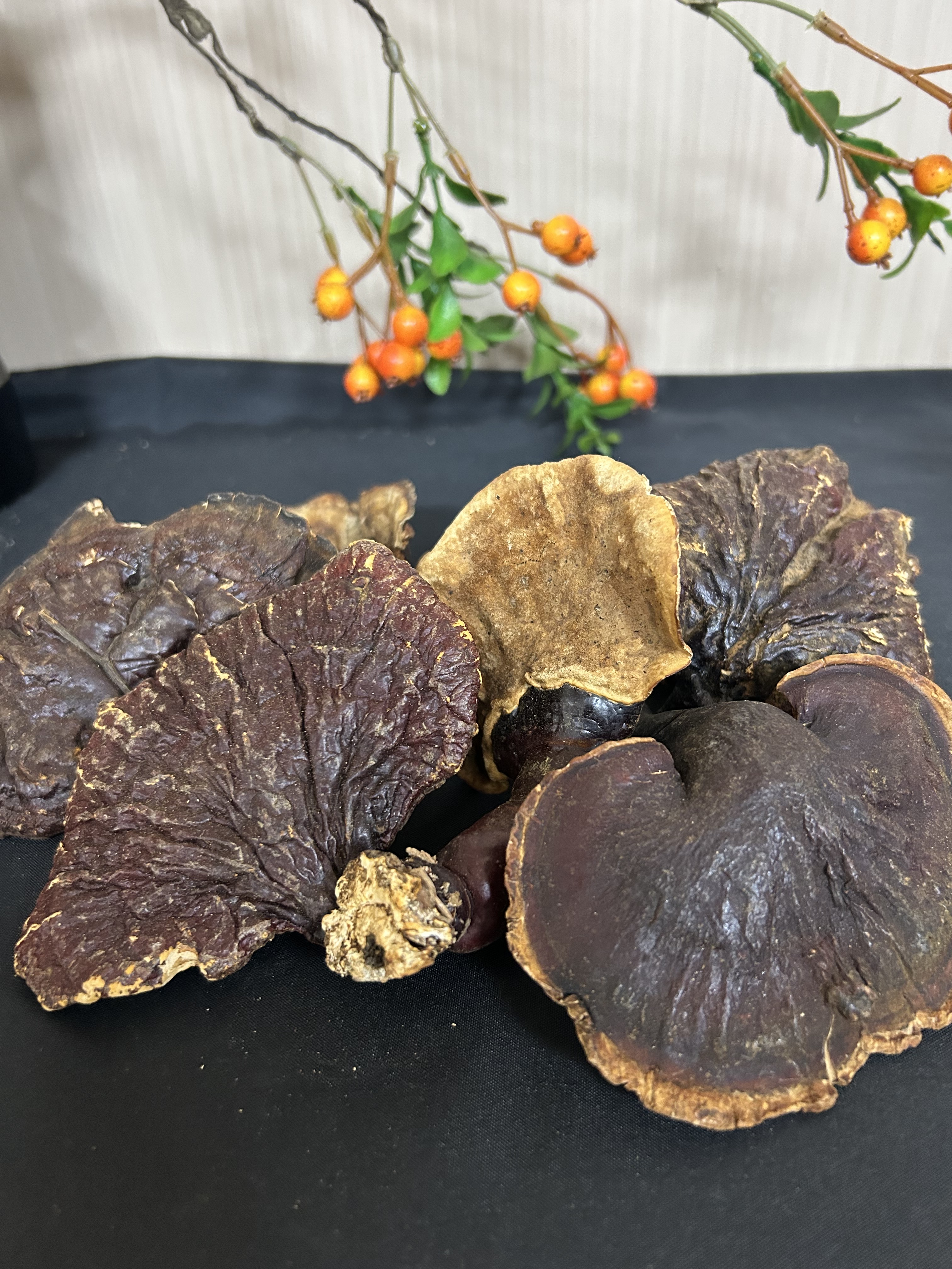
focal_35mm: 26
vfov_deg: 67.3
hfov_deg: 53.1
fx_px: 953
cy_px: 634
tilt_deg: -34.6
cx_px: 476
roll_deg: +3.1
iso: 400
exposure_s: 1/50
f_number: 1.5
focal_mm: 5.7
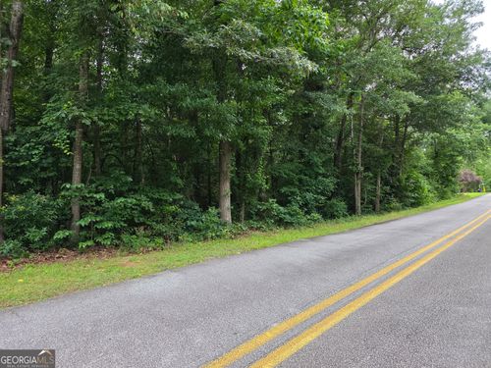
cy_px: 184
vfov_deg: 58.9
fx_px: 326
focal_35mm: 23
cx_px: 246
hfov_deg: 73.9
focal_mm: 6.3
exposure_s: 1/180
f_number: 1.7
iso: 125
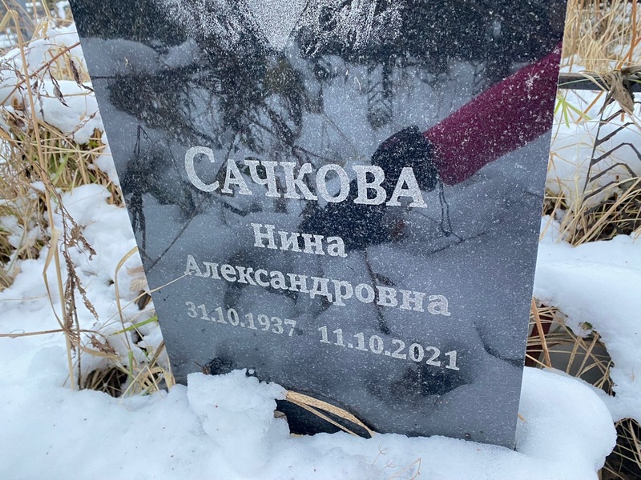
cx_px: 320
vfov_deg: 53.1
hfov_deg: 67.3
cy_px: 240
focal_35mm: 26
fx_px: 481
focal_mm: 4.25
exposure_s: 1/60
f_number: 1.8
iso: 200
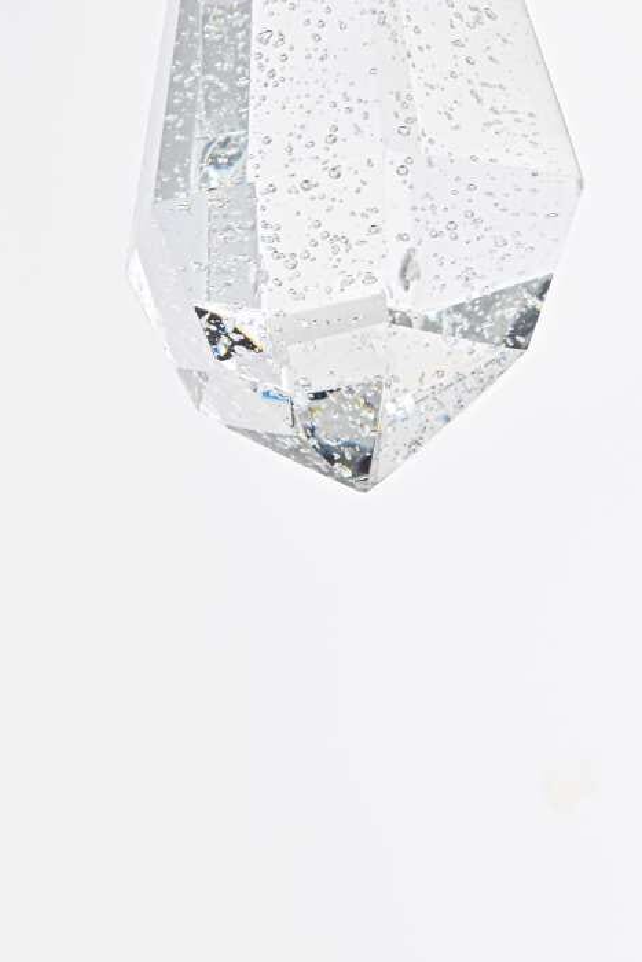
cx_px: -234
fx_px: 5133
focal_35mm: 192
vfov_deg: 10.6
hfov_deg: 7.1
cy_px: 1022
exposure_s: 1/100
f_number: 22
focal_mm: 70
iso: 100
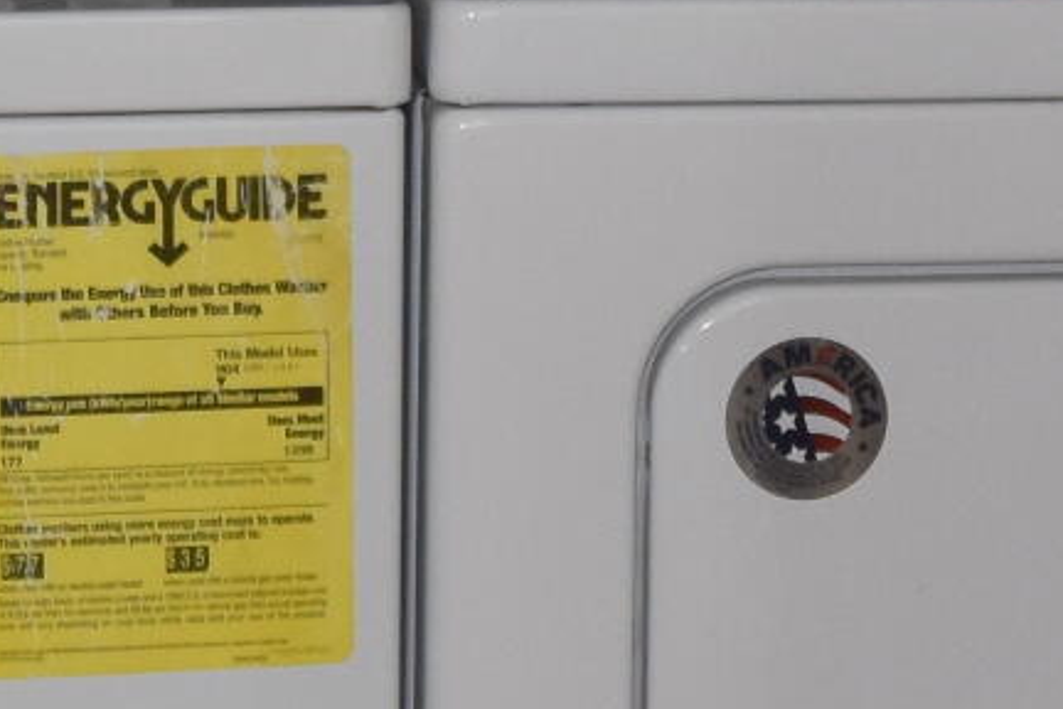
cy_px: -71
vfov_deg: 5.1
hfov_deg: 7.6
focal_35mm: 271
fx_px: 8001
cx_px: 765
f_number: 5.6
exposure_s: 1/125
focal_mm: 26
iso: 800
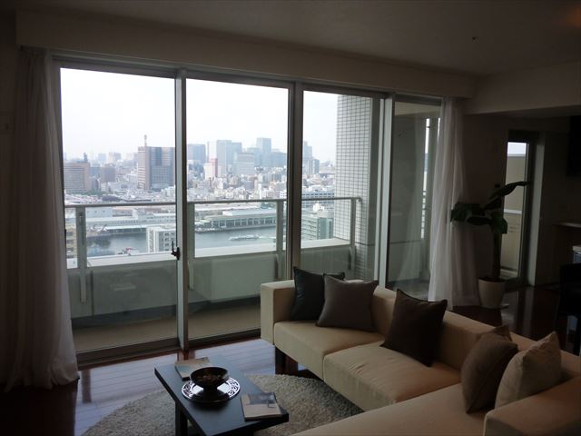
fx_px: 470
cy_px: 218
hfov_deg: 63.4
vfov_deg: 49.7
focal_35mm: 28
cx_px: 290
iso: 160
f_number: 3.1
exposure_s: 1/400
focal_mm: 5
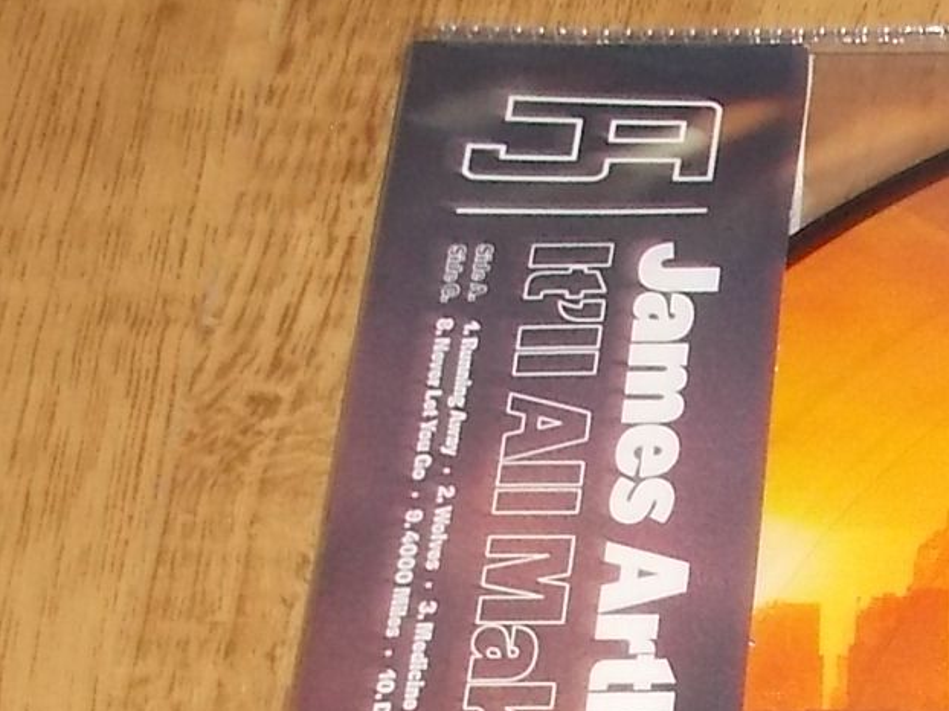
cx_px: 1488
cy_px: 1189
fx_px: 2905
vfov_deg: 12.9
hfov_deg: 16.6
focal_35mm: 106
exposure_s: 1/30
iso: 200
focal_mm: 4.1
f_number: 3.3
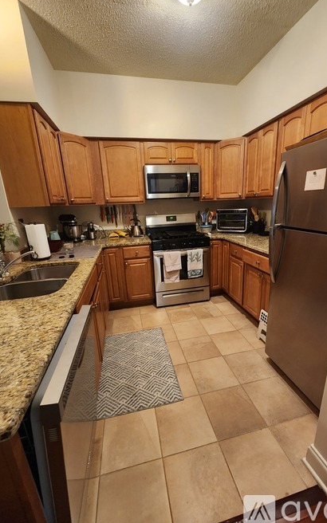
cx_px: 173
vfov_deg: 105.3
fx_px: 200
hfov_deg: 78.6
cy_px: 261
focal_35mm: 14
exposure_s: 1/30
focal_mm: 2.2
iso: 400
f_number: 2.2
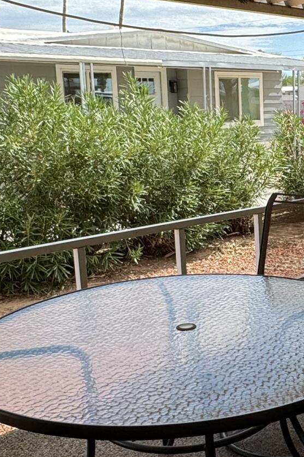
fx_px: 659
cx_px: 312
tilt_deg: -10.2
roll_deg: +3.3
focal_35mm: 52
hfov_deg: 24.7
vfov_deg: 38.2
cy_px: 224
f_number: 2.2
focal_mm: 2.22
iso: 40
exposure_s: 1/1048
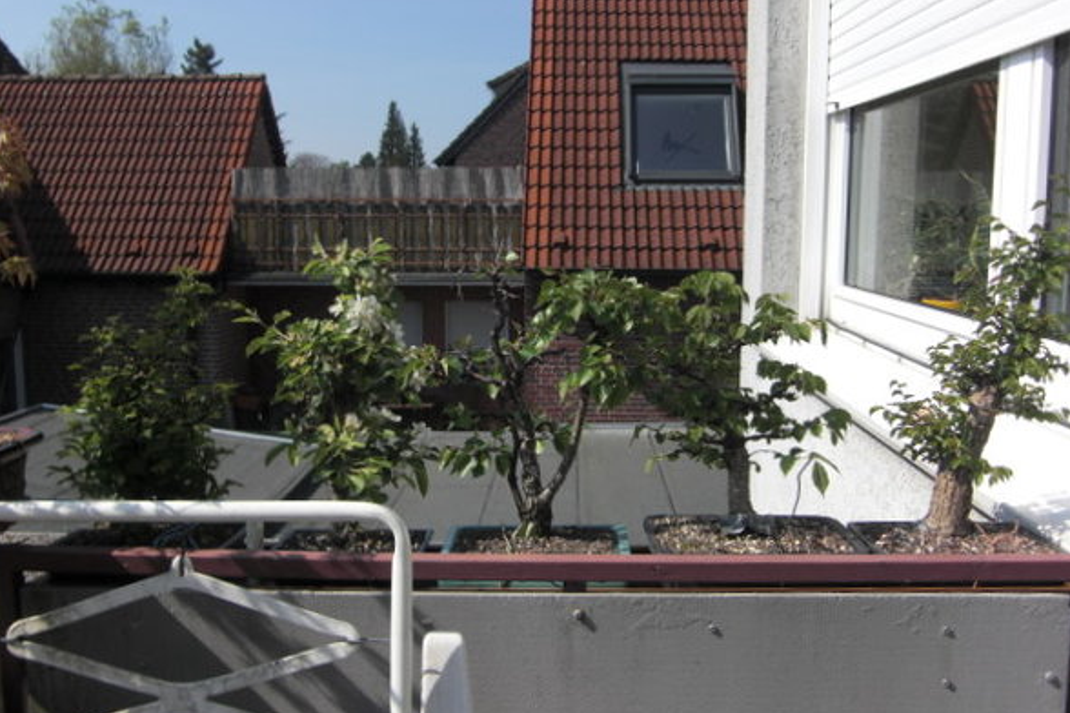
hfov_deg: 54.4
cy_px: 346
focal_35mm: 35
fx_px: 1040
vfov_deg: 37.8
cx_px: 530
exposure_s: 1/200
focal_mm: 5.8
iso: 50
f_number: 7.2
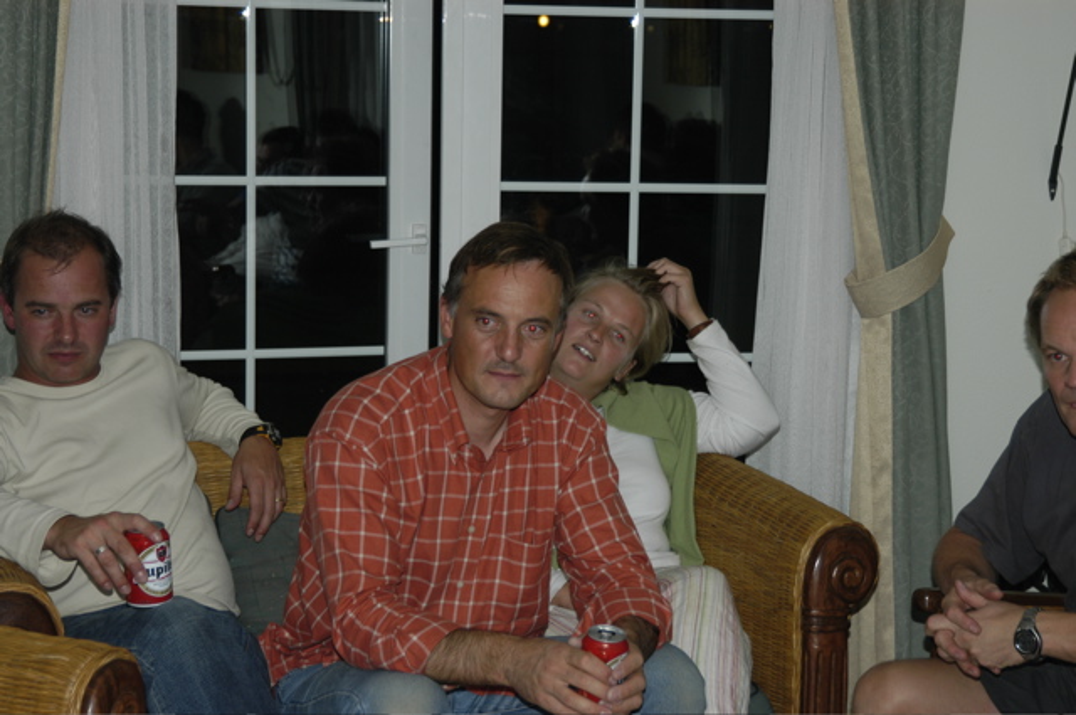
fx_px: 2463
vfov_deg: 16.5
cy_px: 358
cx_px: 538
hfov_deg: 24.6
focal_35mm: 82
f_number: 4.5
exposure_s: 1/60
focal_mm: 55
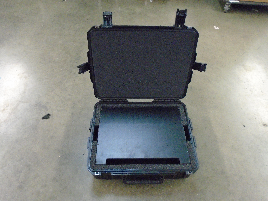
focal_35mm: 26
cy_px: 100
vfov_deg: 53.1
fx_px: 201
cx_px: 134
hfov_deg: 67.3
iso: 800
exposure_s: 1/15
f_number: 3.2
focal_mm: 4.6
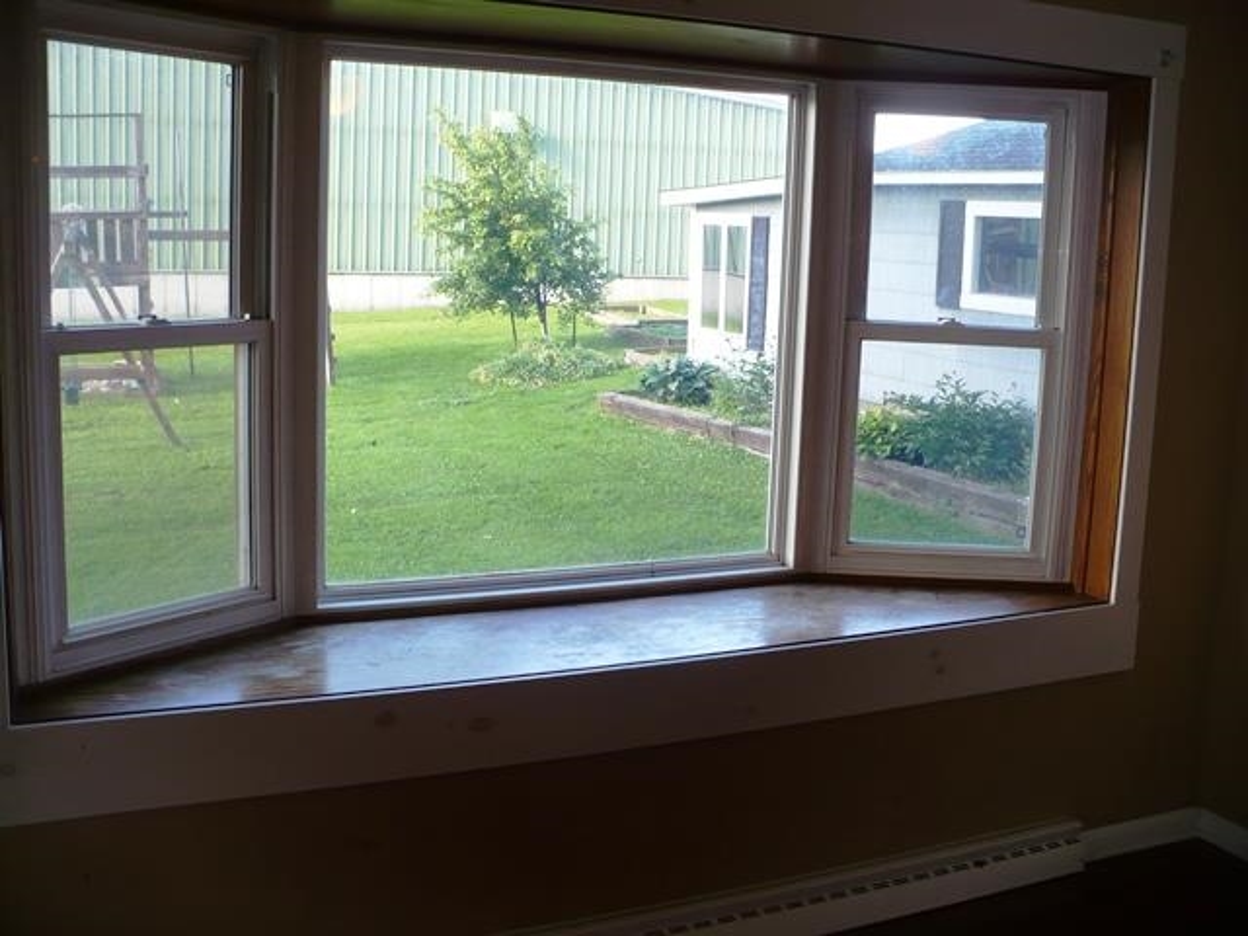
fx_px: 1334
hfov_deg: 50.1
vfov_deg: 38.7
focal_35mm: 37
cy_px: 468
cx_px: 624
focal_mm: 6.1
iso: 100
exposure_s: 1/50
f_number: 2.8
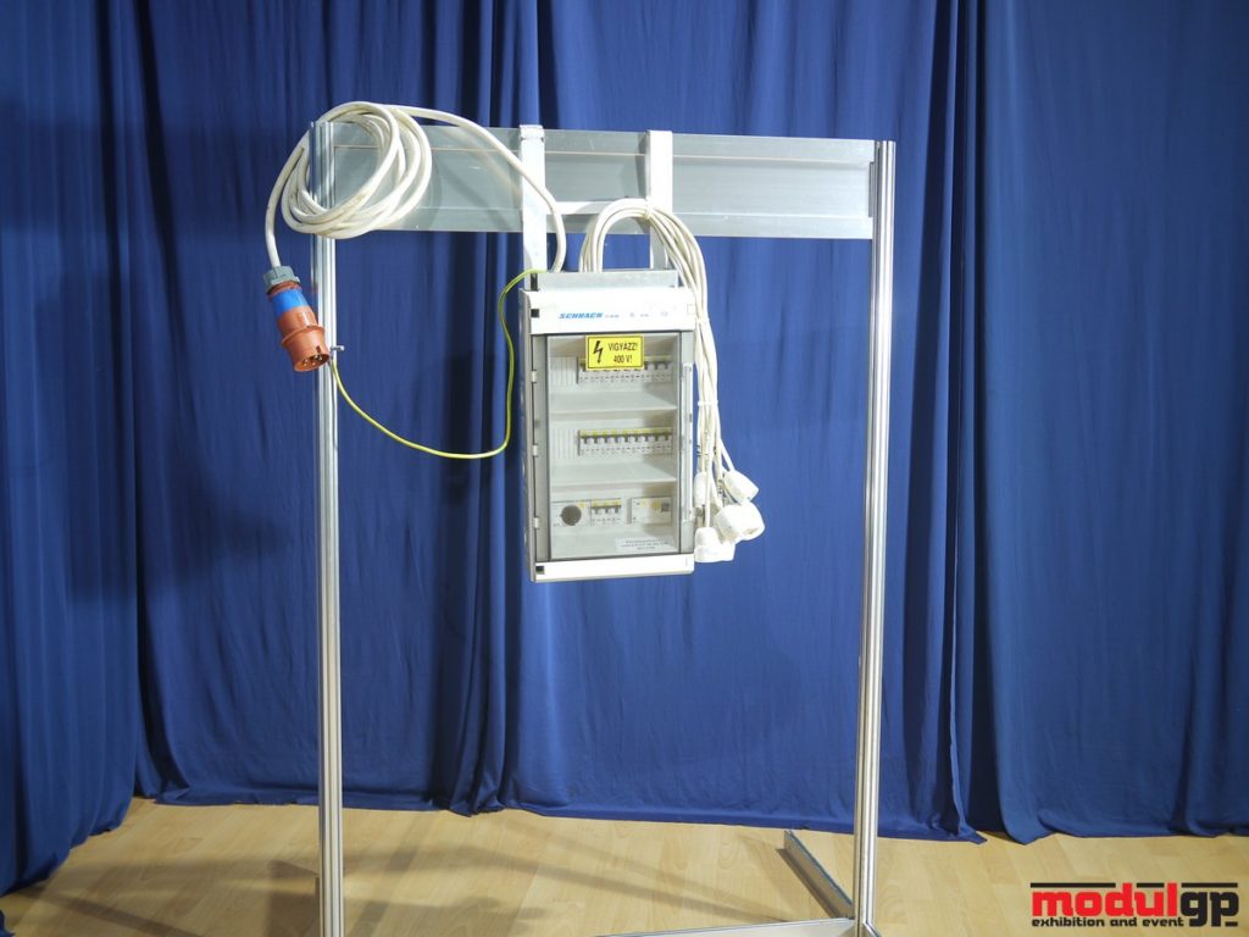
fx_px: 1443
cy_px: 468
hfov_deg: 46.8
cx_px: 624
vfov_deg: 36.0
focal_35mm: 40
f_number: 1.7
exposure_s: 1/50
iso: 100
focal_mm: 20
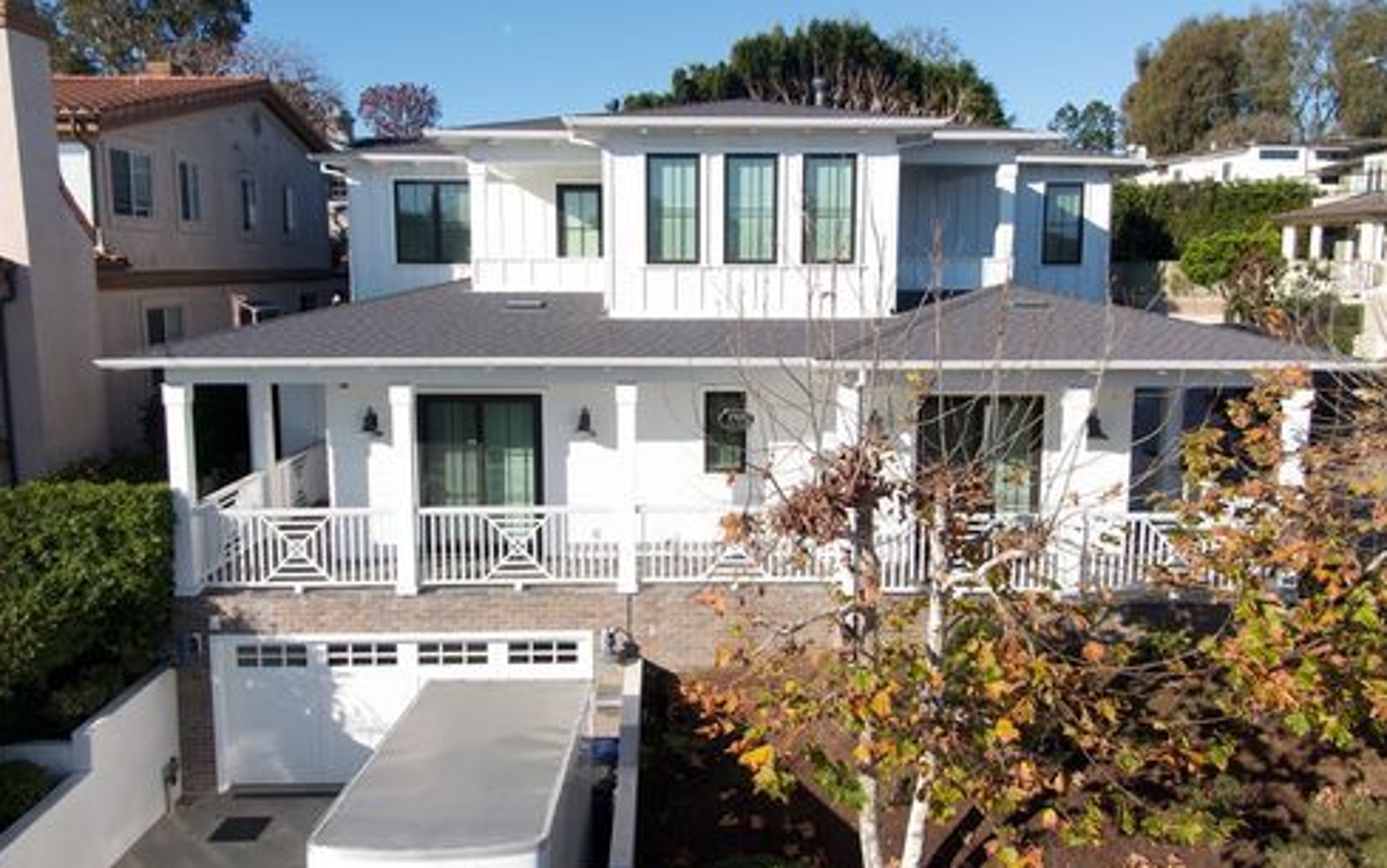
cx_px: 698
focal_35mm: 26
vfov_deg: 47.6
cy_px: 387
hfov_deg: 70.4
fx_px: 983
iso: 110
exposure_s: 1/1357
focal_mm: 4.39
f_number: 2.8
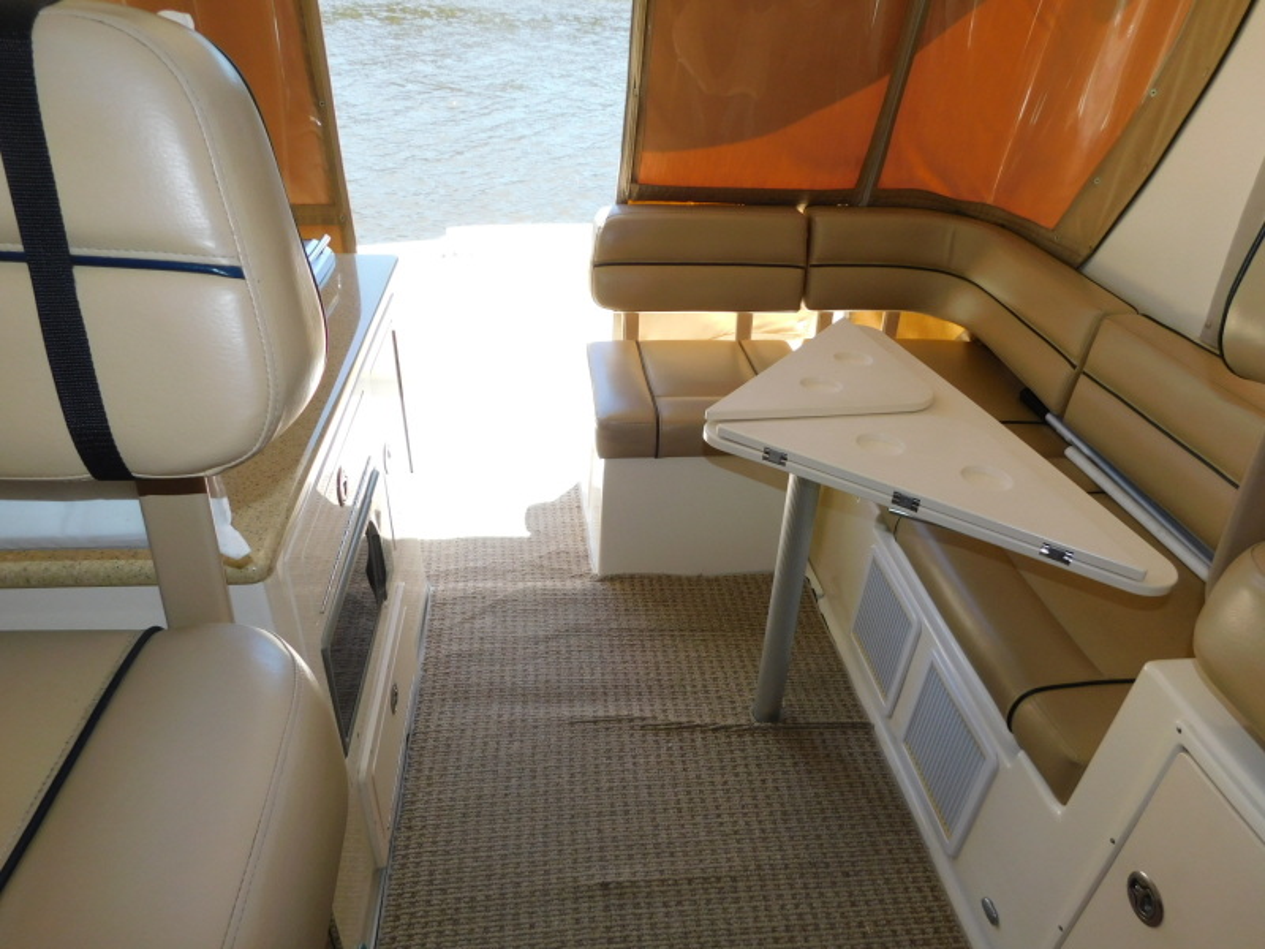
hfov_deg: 73.9
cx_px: 632
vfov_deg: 58.9
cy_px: 474
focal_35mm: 23
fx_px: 841
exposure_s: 1/320
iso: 125
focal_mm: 4
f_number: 3
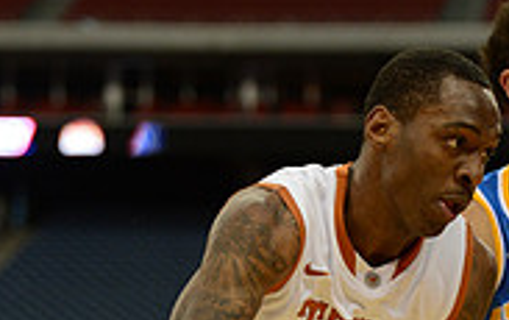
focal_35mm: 205
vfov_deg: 6.4
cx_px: 324
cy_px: 373
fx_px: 2848
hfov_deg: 10.2
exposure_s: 1/1250
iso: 2000
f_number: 2.8
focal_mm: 82
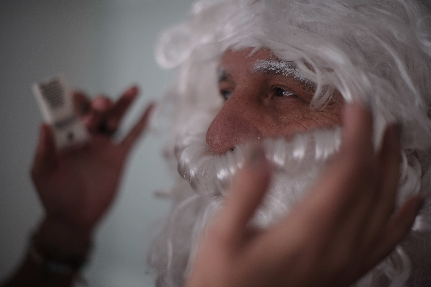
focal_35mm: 50
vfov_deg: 27.0
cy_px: 144
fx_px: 598
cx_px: 216
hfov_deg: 39.6
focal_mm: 50
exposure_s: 1/800
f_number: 1.6
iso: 1000
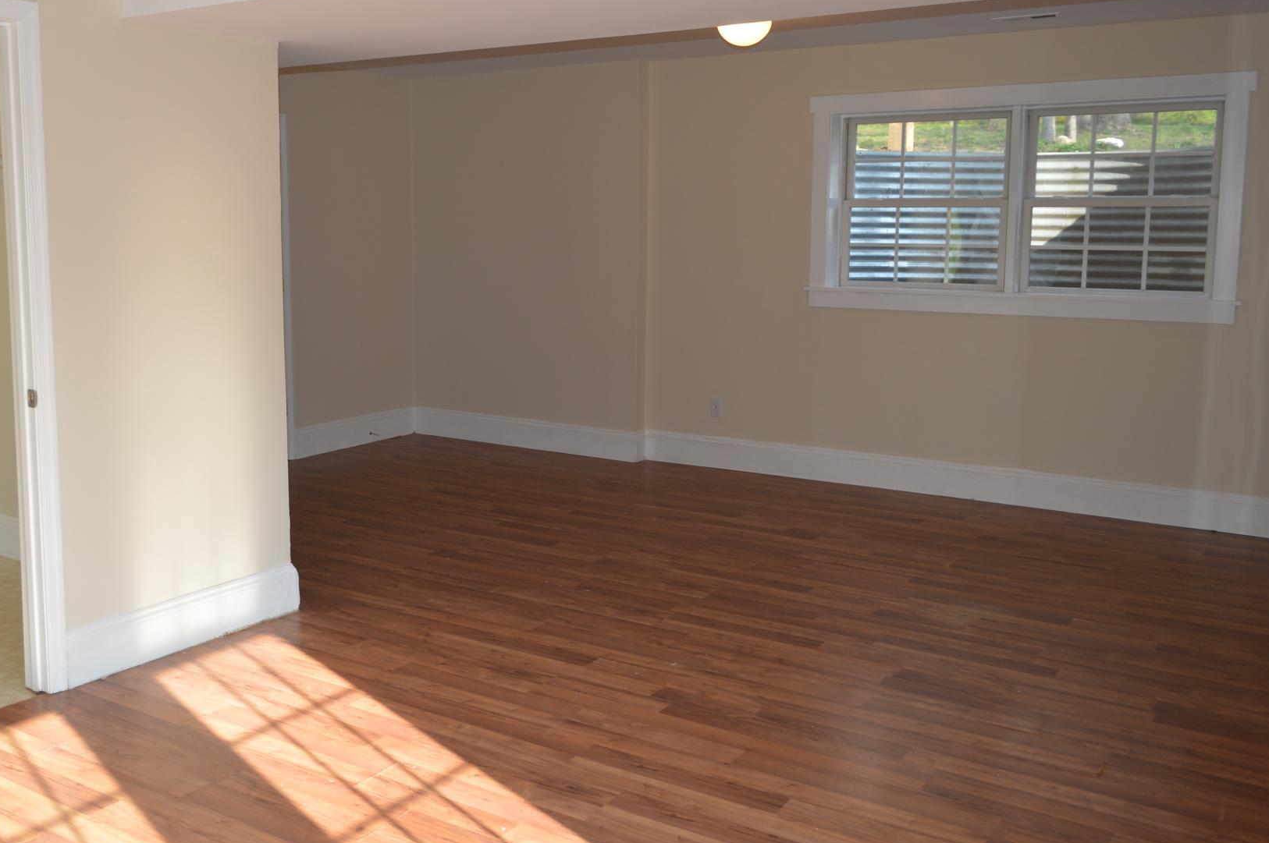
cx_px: 481
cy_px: 361
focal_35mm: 34
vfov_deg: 38.7
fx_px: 1197
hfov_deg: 55.2
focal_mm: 18
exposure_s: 1/125
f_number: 4
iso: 180
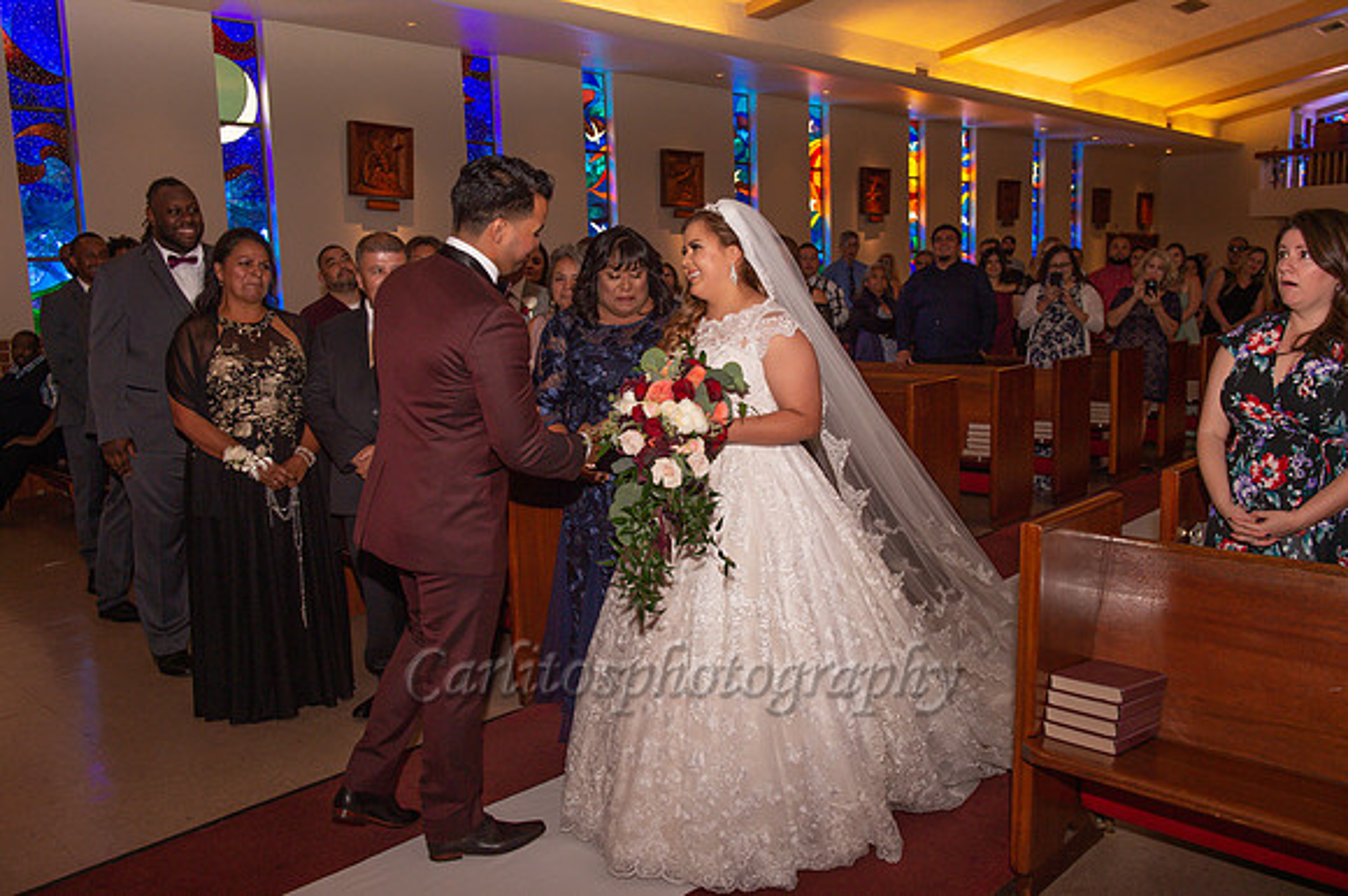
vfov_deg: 42.3
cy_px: 448
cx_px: 674
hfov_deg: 60.3
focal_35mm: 31
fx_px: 1160
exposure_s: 1/250
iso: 400
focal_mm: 31
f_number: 4.5
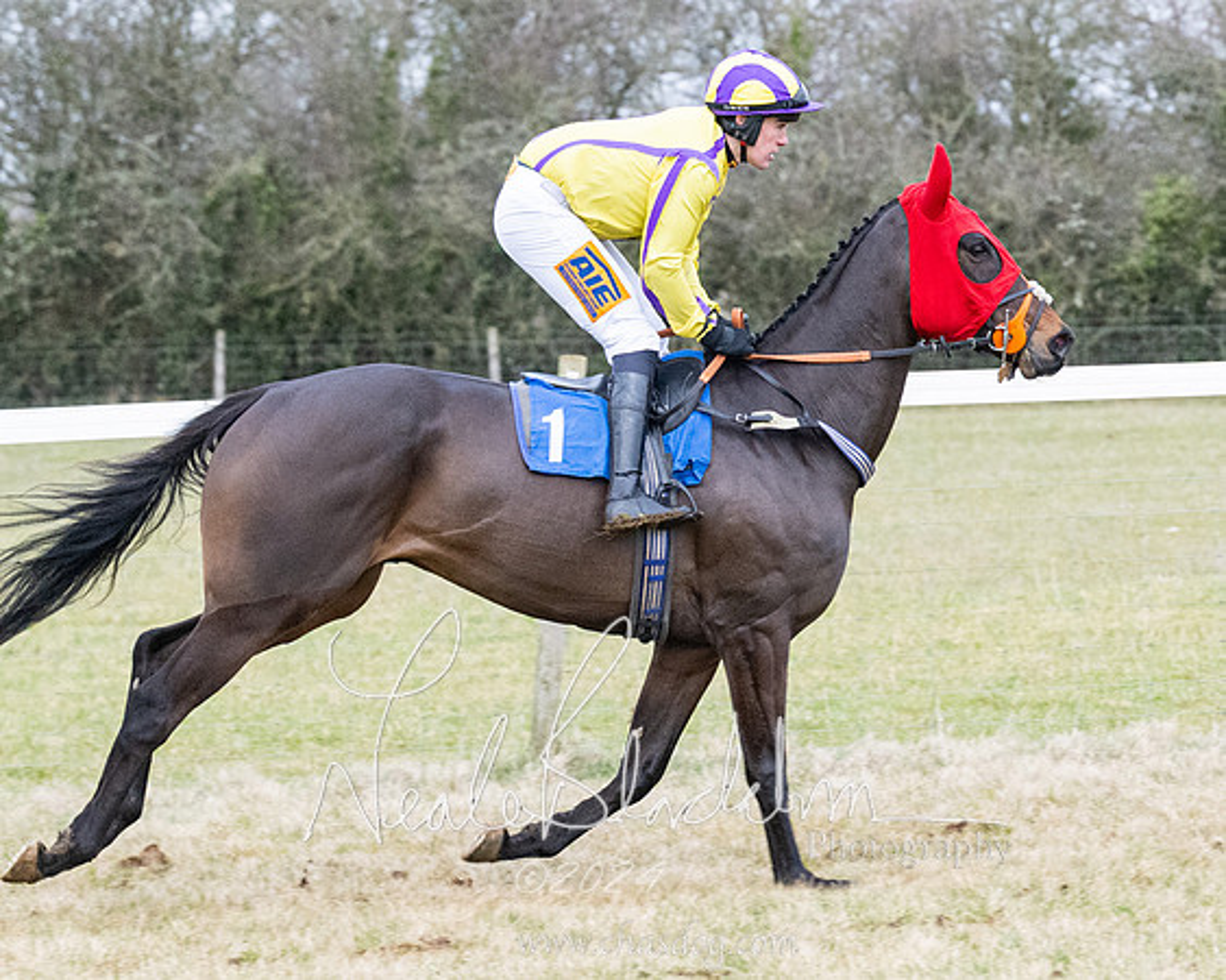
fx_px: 8338
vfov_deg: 6.7
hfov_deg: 8.4
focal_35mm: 230
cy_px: 658
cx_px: 1087
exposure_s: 1/800
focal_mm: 92
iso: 1600
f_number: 4
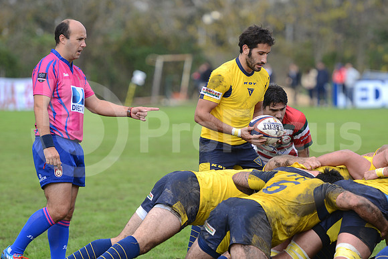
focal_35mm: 240
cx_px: 194
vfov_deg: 5.7
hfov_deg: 8.6
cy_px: 130
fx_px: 2587
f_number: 4
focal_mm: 240
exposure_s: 1/500
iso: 400
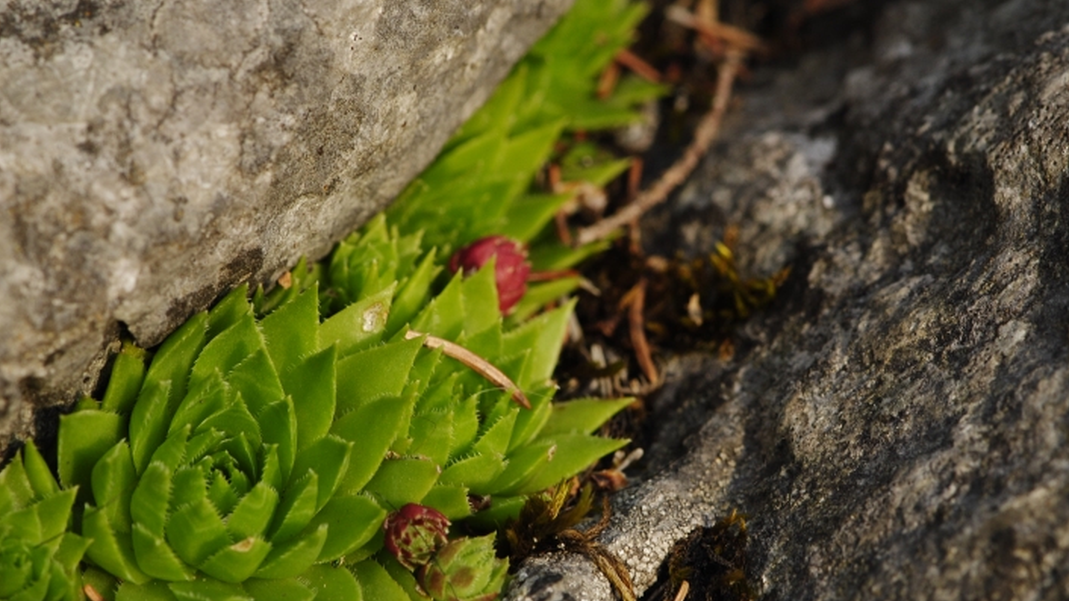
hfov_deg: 14.2
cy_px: 360
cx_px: 575
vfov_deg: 8.0
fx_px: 4297
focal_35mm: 152
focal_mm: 85
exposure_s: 1/160
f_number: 7.1
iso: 200
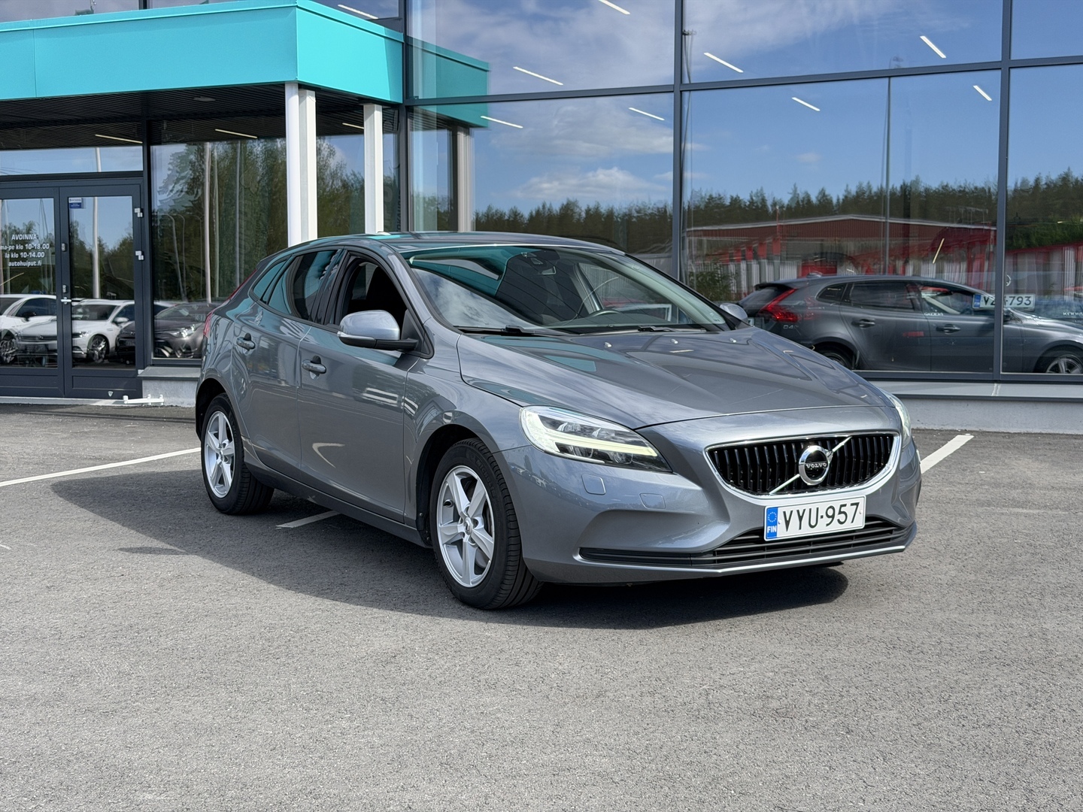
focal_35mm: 48
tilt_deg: -3.8
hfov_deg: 39.7
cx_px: 542
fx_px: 1502
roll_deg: -0.2
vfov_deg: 30.3
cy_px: 406
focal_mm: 6.76
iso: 80
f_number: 1.78
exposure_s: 1/1931
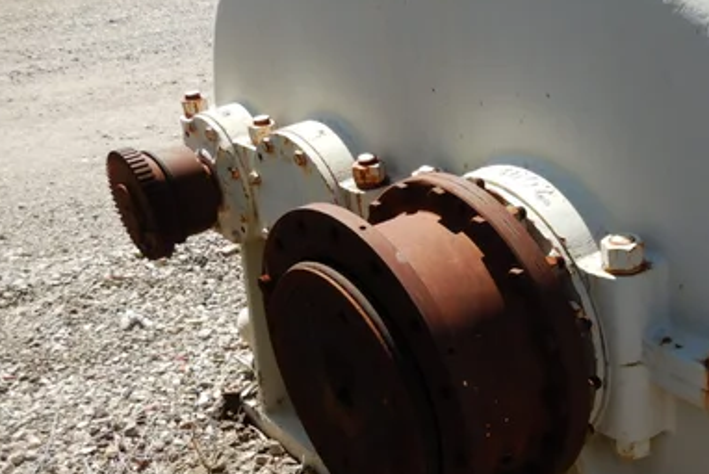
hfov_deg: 38.6
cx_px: 579
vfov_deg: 27.5
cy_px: 289
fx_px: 965
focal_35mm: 49
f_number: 2.8
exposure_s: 1/1000
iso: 125
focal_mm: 4.3
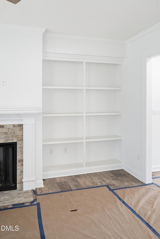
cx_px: 80
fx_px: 187
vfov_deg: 65.5
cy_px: 120
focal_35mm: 28
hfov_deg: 46.4
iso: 1250
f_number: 4
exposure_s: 1/160
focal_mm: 28
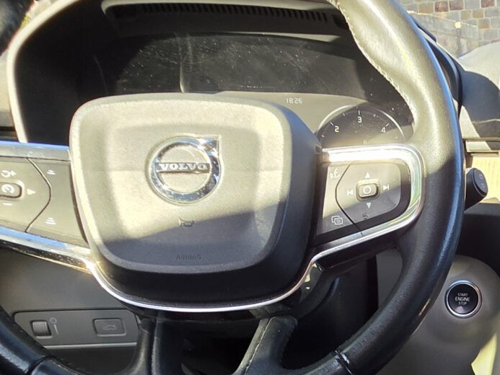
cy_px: 448
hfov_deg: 34.6
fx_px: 693
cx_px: 542
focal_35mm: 48
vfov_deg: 26.9
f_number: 1.9
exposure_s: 1/120
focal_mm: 2.2
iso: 32
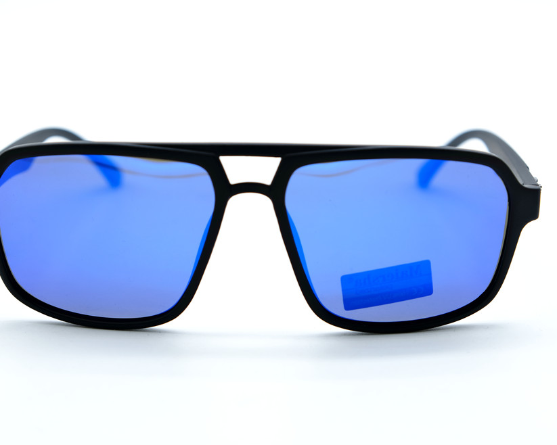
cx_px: 252
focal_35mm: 73
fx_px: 1203
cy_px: 220
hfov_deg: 26.1
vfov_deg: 21.0
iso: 160
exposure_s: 1/125
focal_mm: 42.5
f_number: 5.6
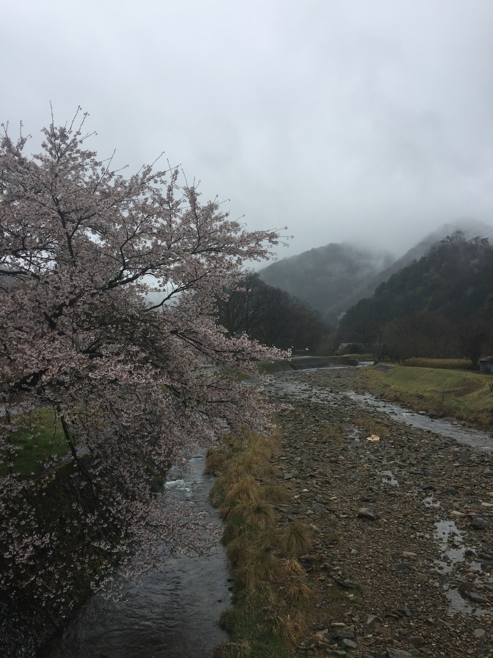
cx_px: 246
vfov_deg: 61.7
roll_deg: +0.0
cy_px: 329
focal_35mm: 29
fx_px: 551
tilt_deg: +4.7
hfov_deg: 48.2
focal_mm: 4.15
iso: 32
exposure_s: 1/1364
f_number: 2.2
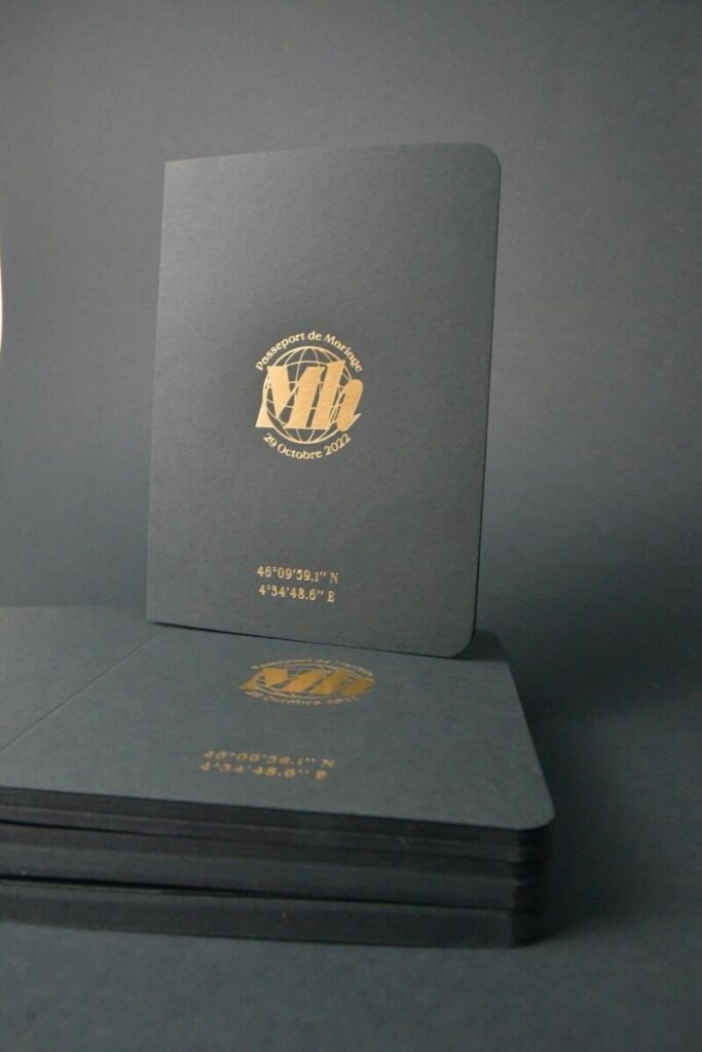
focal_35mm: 27
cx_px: 351
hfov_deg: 47.9
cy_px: 526
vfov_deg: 67.4
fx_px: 789
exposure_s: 1/200
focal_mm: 18
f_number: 13
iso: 6400
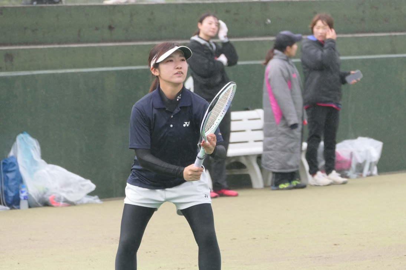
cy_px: 135
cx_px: 203
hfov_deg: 6.8
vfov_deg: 4.5
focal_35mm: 305
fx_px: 3439
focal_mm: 111.12
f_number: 4
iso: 1250
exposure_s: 1/3200
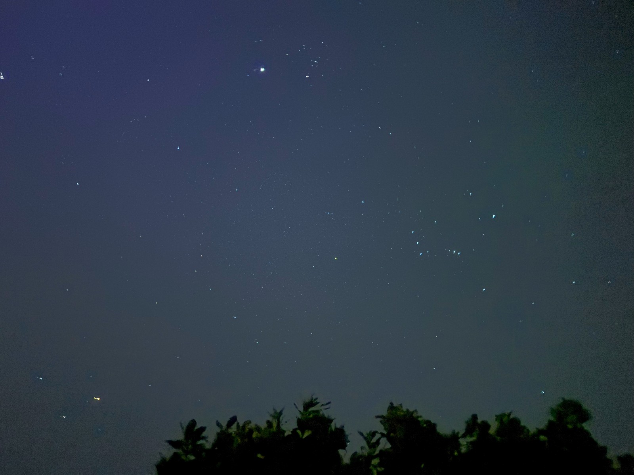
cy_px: 238
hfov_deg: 67.3
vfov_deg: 53.1
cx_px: 317
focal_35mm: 26
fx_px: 476
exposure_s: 1
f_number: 1.6
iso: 10000
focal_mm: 5.96
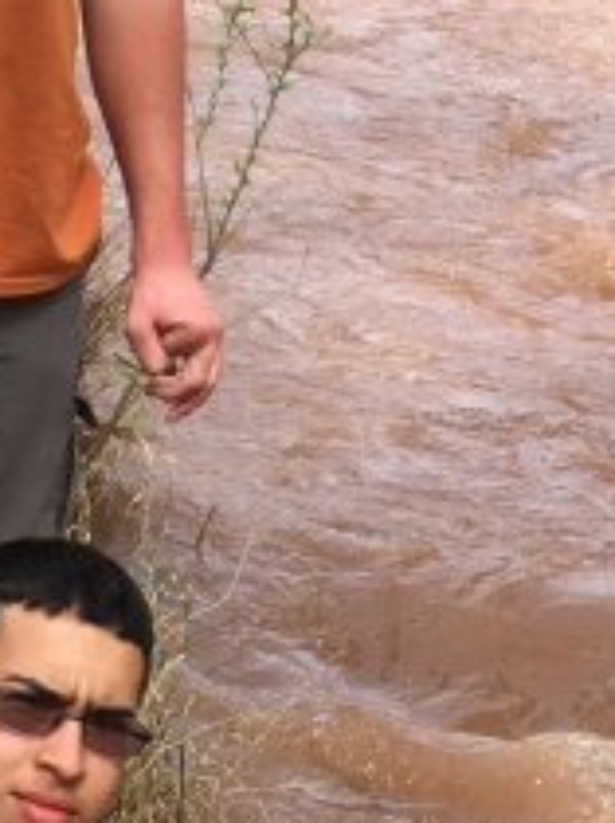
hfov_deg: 12.5
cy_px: 511
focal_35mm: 118
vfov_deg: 16.7
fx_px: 2801
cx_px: 255
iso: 25
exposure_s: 1/527
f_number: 2.2
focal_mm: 4.15
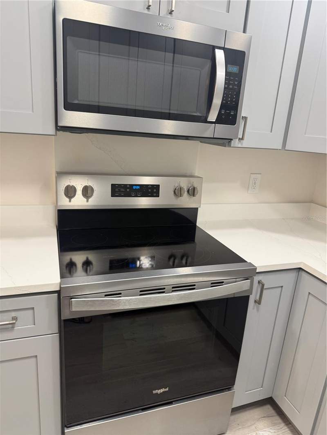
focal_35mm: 24
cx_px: 164
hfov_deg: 56.8
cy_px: 218
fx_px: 302
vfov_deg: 71.6
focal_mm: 6.76
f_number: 1.78
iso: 125
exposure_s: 1/60
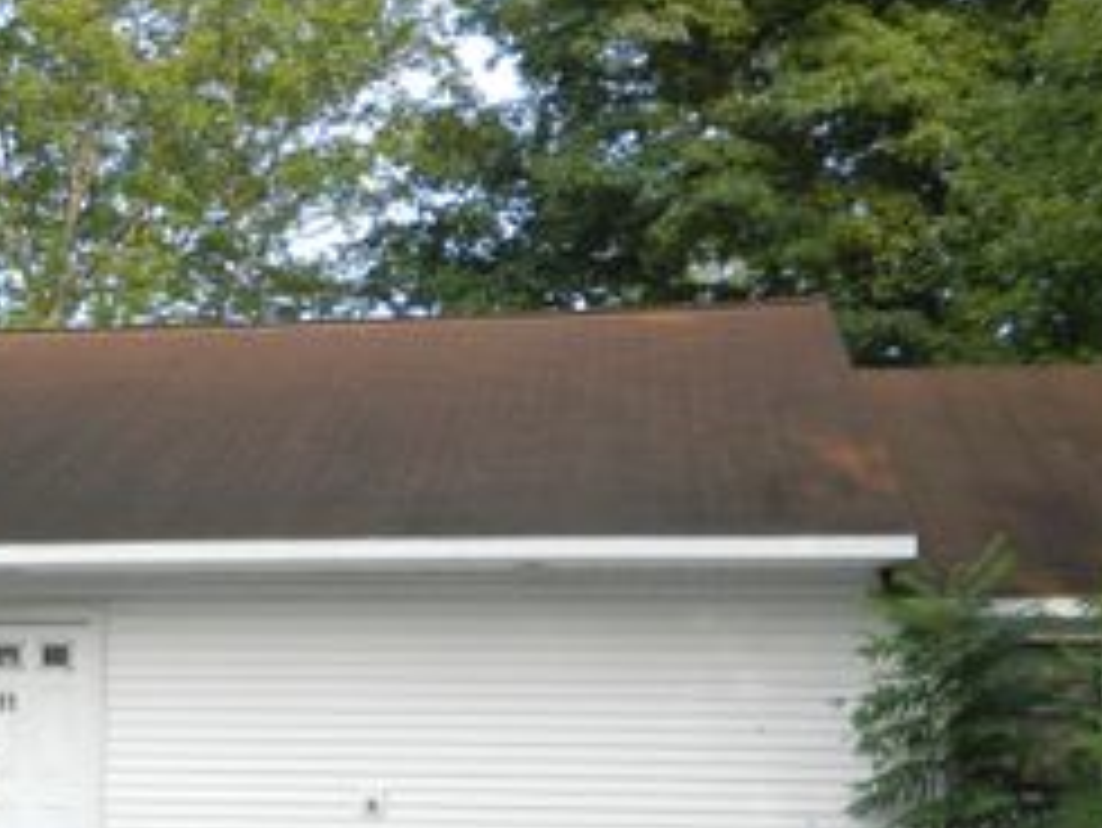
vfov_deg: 27.9
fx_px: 1624
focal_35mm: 51
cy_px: 686
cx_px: 342
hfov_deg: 37.0
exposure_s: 1/250
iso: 110
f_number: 3.1
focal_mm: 4.5
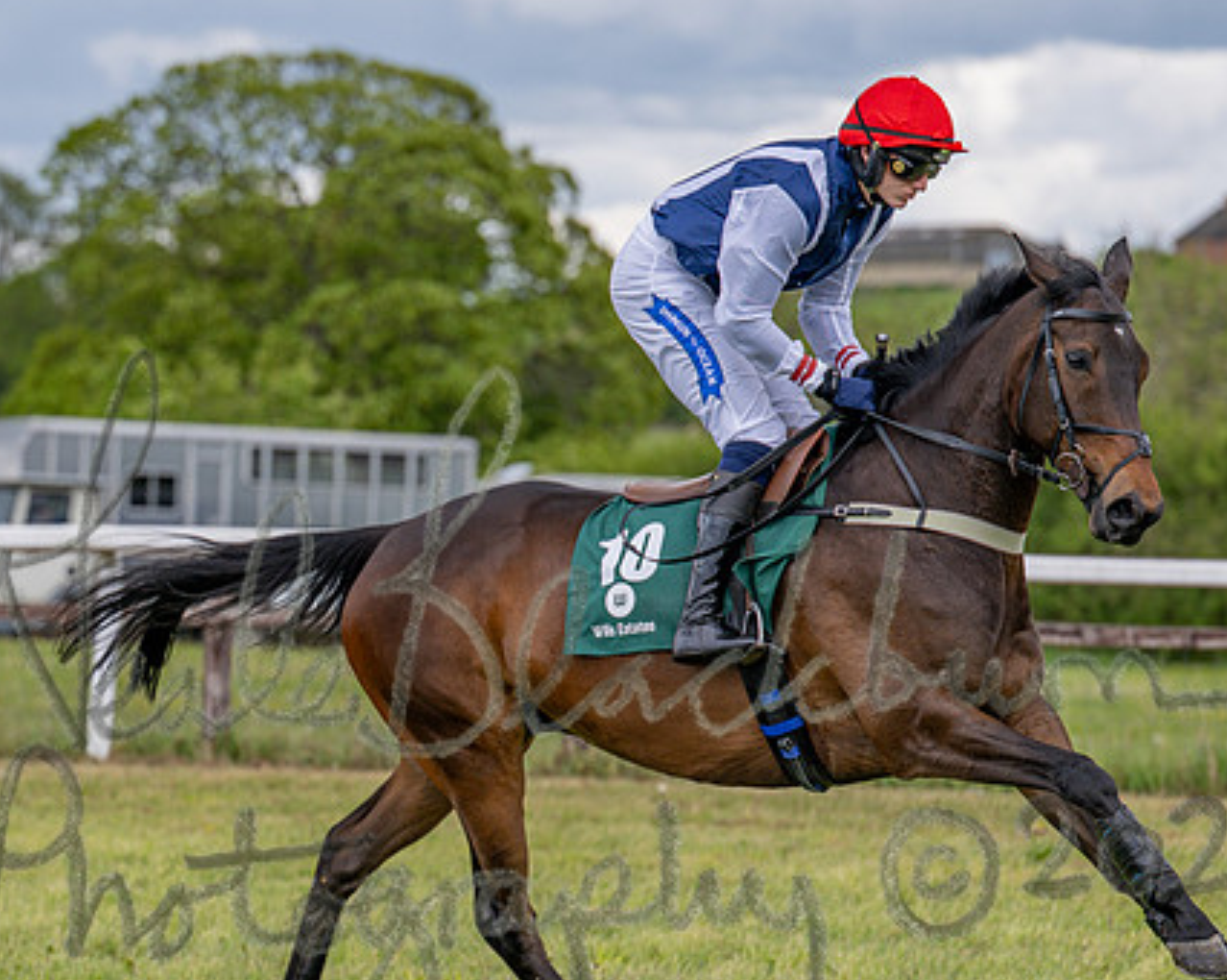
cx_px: 530
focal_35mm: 188
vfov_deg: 8.2
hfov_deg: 10.3
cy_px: 693
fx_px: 6821
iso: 200
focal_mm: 95
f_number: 2.8
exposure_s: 1/2000
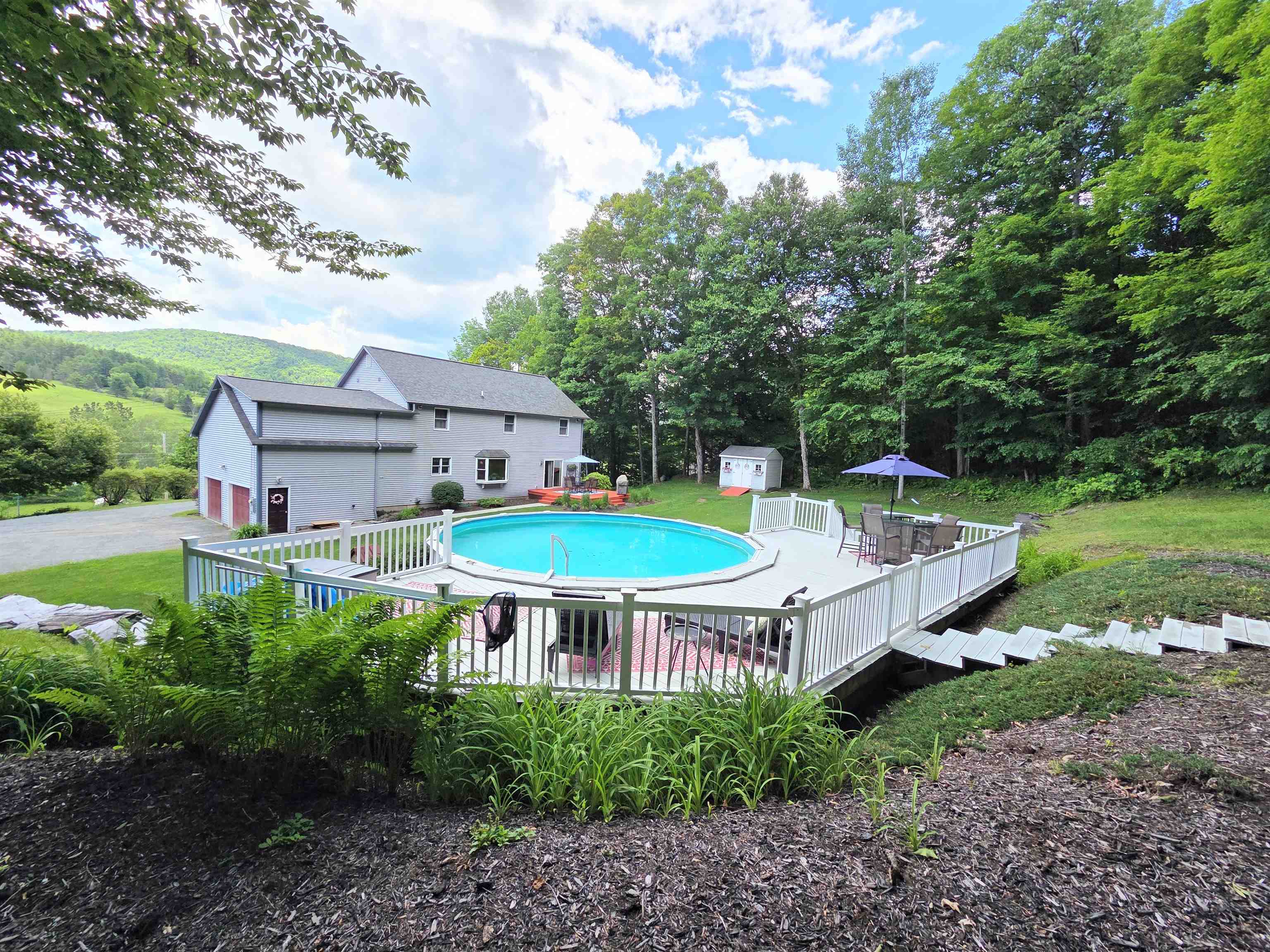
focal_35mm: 13
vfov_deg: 89.9
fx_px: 477
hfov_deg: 106.2
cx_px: 635
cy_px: 476
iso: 50
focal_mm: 2.2
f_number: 2.2
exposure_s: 1/836
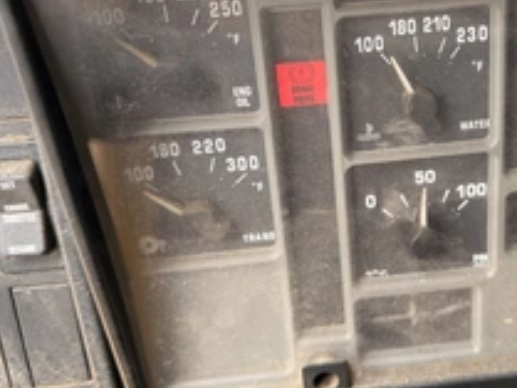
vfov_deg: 31.1
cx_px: 393
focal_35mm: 46
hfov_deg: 40.0
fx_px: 687
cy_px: 106
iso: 160
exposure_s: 1/176
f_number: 1.78
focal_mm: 6.76
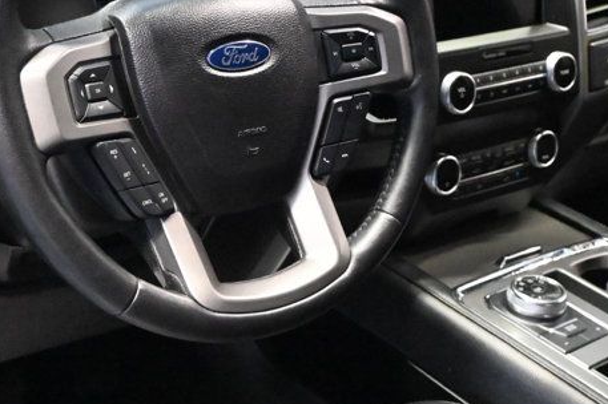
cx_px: 295
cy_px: 218
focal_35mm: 66
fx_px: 1106
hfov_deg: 30.7
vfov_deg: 20.7
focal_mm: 19.5
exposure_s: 1/50
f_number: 3.8
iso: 12800
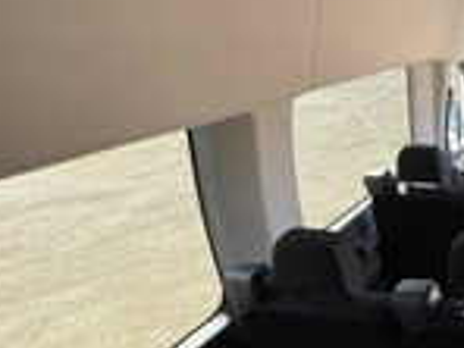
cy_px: 198
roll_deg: +0.1
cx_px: 539
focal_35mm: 34
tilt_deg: -23.5
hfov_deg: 40.4
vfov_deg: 41.7
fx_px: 456
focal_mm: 2.22
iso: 40
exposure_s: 1/145
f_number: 2.2
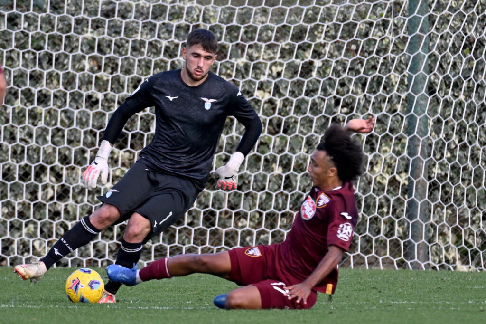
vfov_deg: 2.3
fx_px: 8097
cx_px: 243
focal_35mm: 600
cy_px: 162
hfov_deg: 3.4
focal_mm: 400
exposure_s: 1/1250
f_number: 4
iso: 500
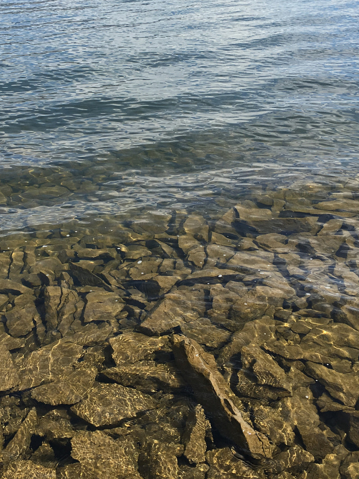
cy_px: 195
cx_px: 112
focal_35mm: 47
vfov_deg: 40.3
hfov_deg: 30.6
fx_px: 650
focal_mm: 4.15
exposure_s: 1/1012
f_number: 2.2
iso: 25
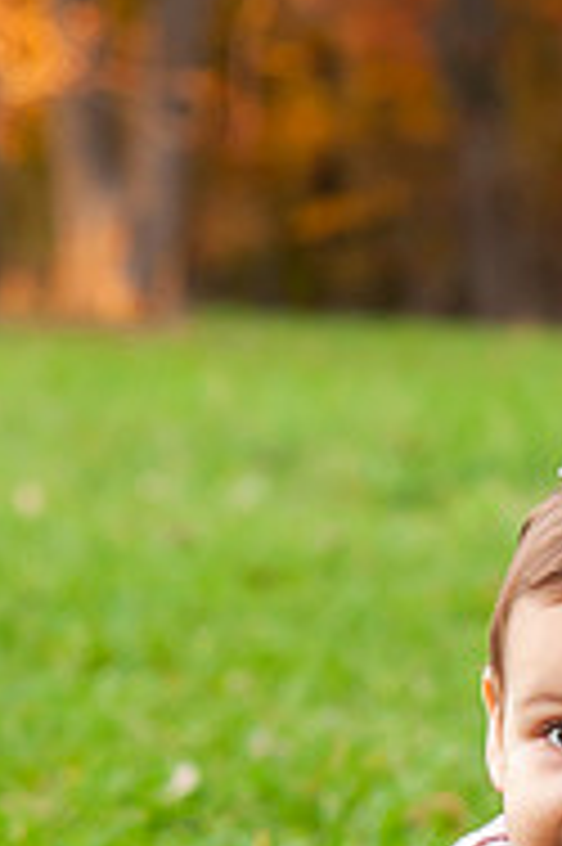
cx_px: 579
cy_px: 976
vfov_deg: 8.1
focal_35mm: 251
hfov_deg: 5.5
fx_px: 5888
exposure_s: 1/200
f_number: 4.5
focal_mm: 70
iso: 640
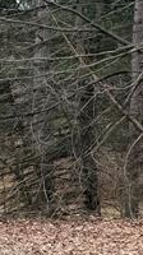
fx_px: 906
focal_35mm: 134
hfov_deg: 6.9
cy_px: 207
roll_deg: +0.2
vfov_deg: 15.9
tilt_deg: -9.3
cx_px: -430
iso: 80
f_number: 1.78
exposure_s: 1/567
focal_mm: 6.76
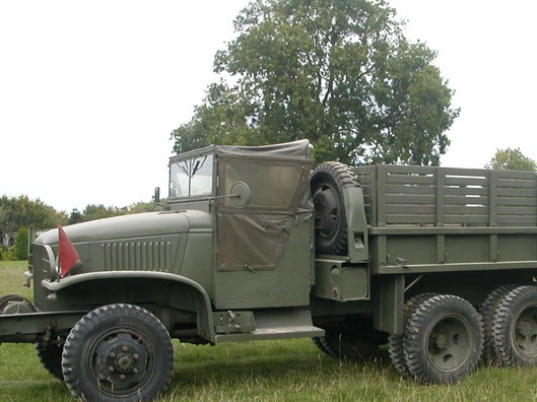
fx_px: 760
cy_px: 265
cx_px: 322
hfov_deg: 38.8
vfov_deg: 29.5
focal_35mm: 49
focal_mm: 5.6
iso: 100
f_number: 2.7
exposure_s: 1/359
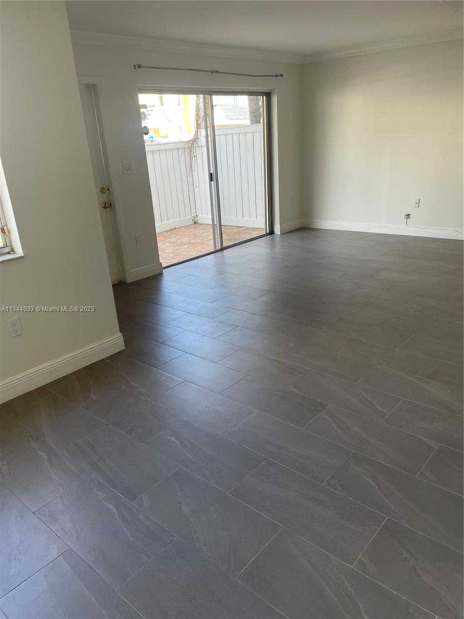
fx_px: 465
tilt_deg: -20.2
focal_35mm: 26
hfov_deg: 53.1
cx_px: 232
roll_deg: +3.9
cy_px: 310
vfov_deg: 67.3
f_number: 1.6
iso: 32
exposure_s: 1/141
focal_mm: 4.2
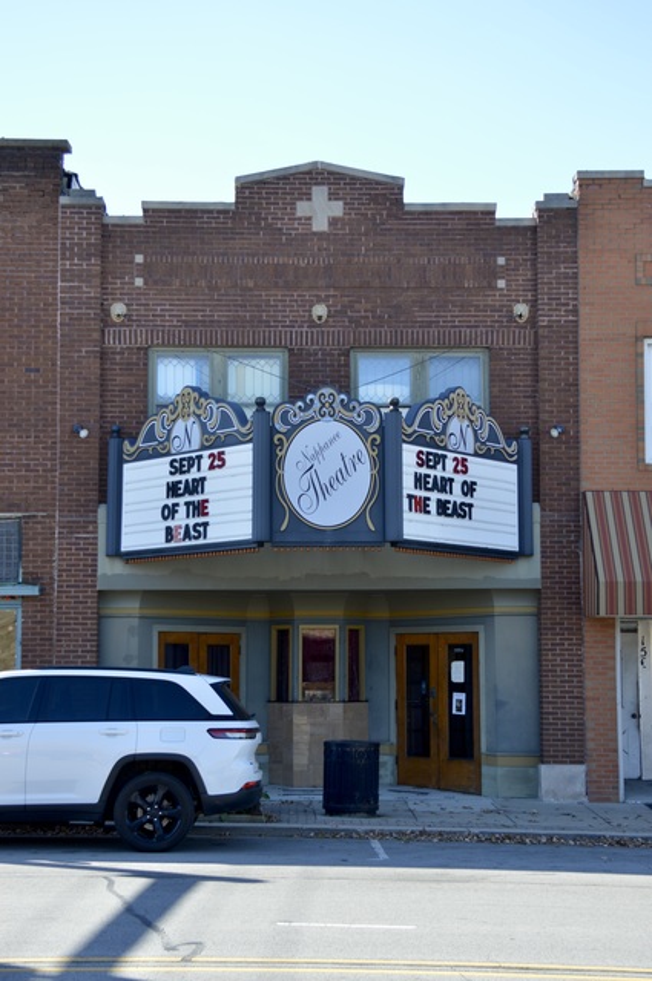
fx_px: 1634
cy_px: 490
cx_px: 326
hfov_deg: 22.6
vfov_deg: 33.4
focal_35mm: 60
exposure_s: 1/160
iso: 100
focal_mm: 40
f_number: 5.6
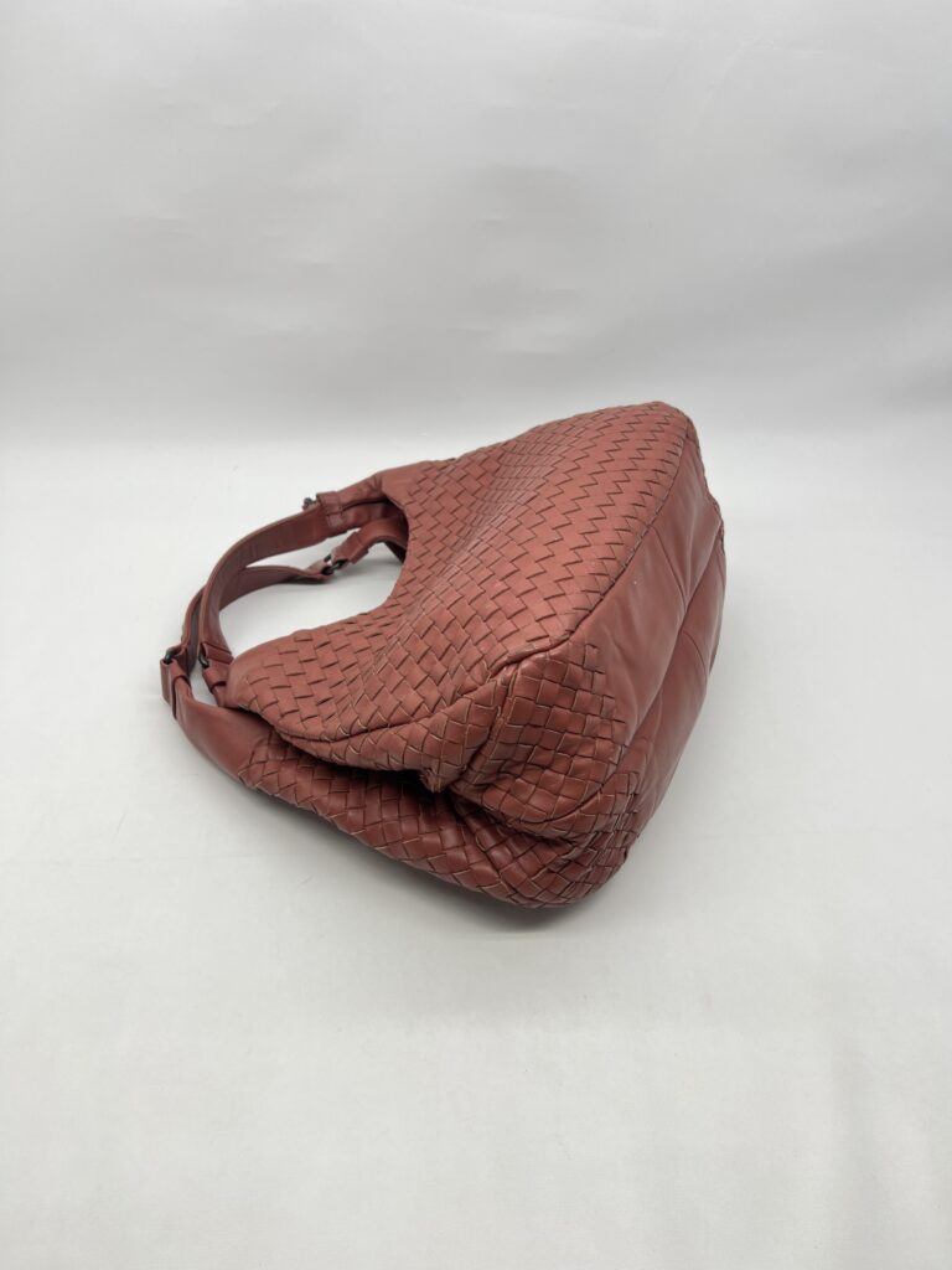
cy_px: 635
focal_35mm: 26
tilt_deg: -36.2
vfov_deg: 67.3
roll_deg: -4.2
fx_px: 953
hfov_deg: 53.1
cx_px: 476
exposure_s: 1/111
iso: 32
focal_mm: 5.7
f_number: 1.5
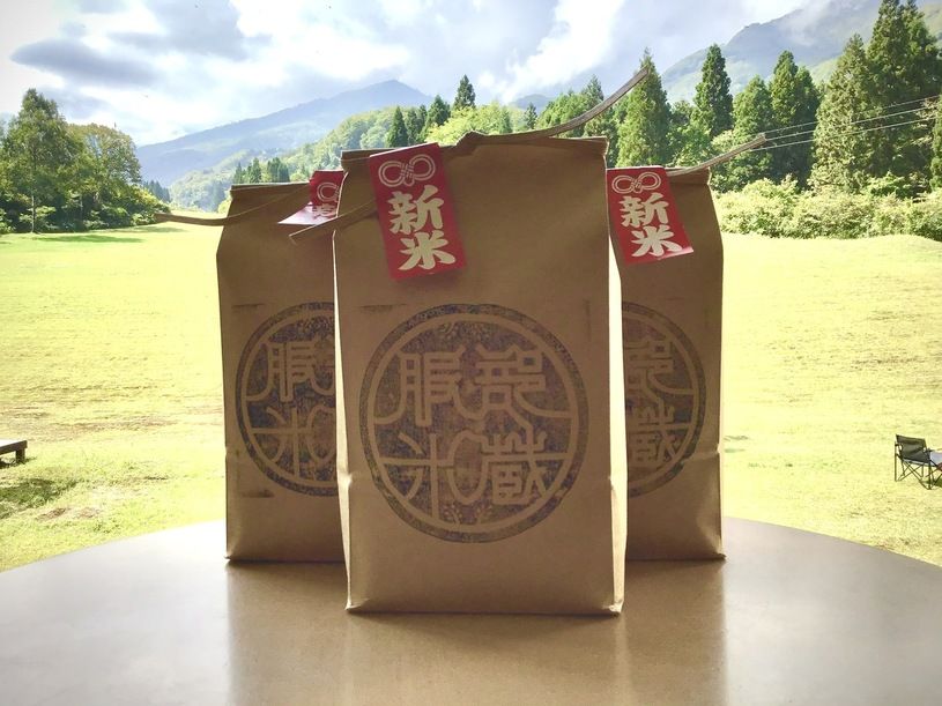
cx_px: 471
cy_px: 353
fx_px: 843
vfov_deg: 45.4
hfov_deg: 58.4
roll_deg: +0.3
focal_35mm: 31
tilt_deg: -2.8
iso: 25
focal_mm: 3.3
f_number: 2.4
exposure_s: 1/776
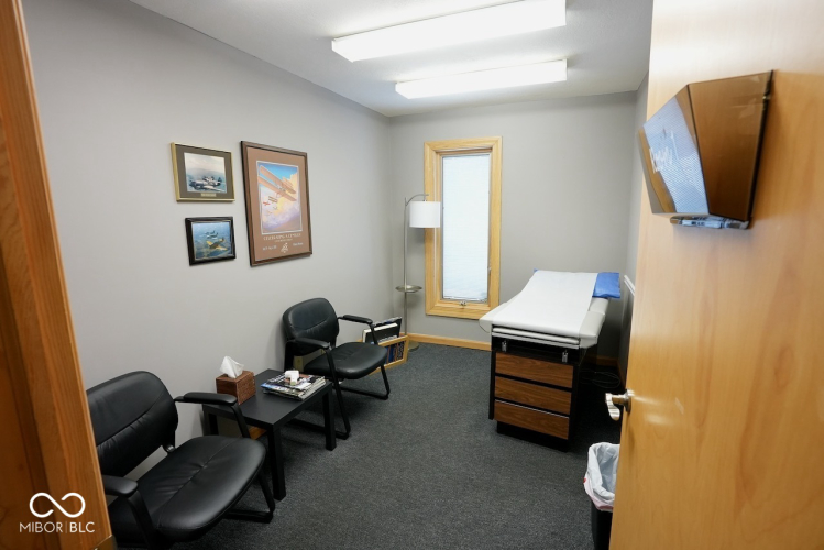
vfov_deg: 73.8
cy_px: 275
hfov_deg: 96.7
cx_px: 412
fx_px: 366
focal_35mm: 16
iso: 3200
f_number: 7.1
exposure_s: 1/50
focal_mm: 16
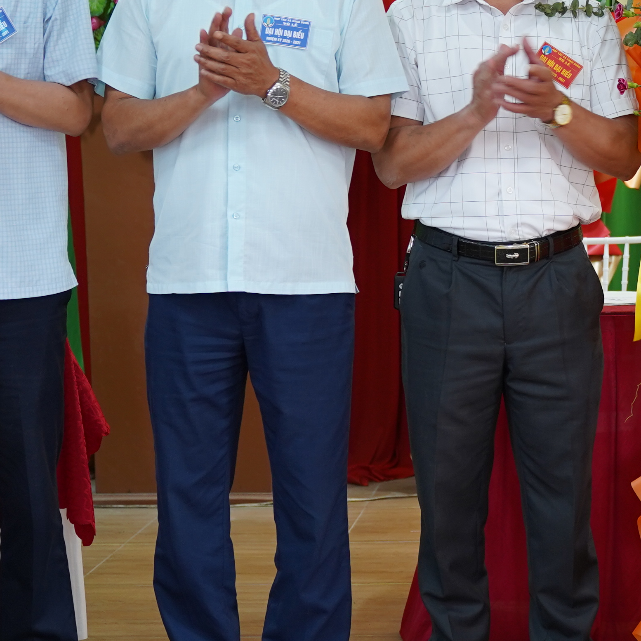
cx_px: 746
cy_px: 135
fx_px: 2248
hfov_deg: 15.7
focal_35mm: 107
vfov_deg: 16.1
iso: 400
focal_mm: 32.7
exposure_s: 1/40
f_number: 2.8
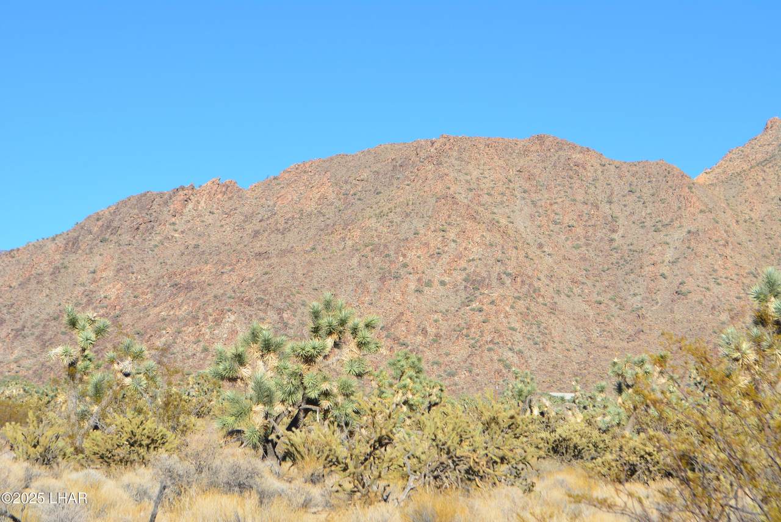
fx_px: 1791
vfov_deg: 16.6
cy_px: 261
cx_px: 390
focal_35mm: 82
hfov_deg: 24.6
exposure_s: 1/320
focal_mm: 55
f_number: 10
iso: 200
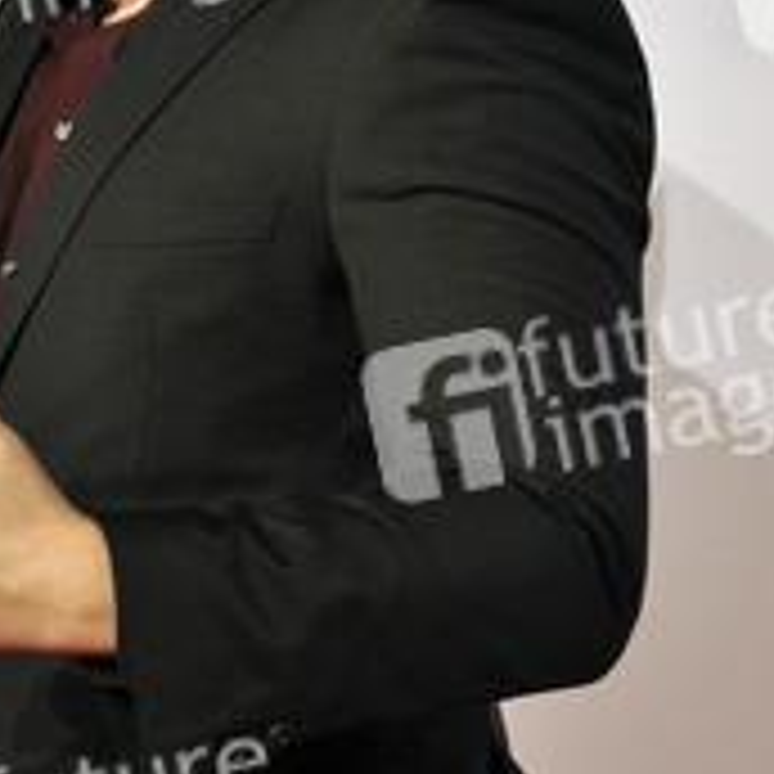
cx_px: 187
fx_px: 5641
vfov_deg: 7.8
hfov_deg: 7.8
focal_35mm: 223
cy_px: 171
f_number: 6.3
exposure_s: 1/160
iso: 640
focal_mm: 75
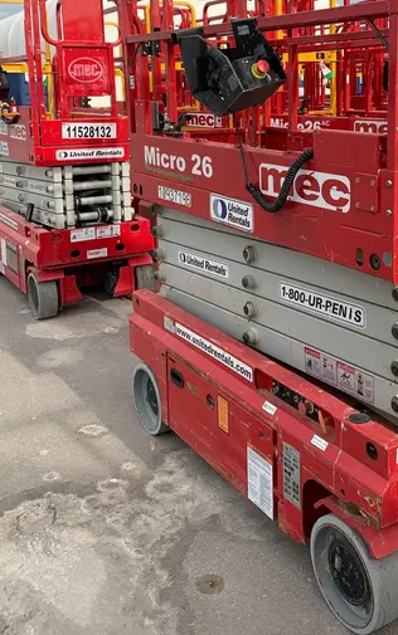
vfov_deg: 48.3
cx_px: 282
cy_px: 201
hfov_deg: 31.6
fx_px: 694
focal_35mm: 40
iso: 25
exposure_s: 1/716
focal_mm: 4.25
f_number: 1.8
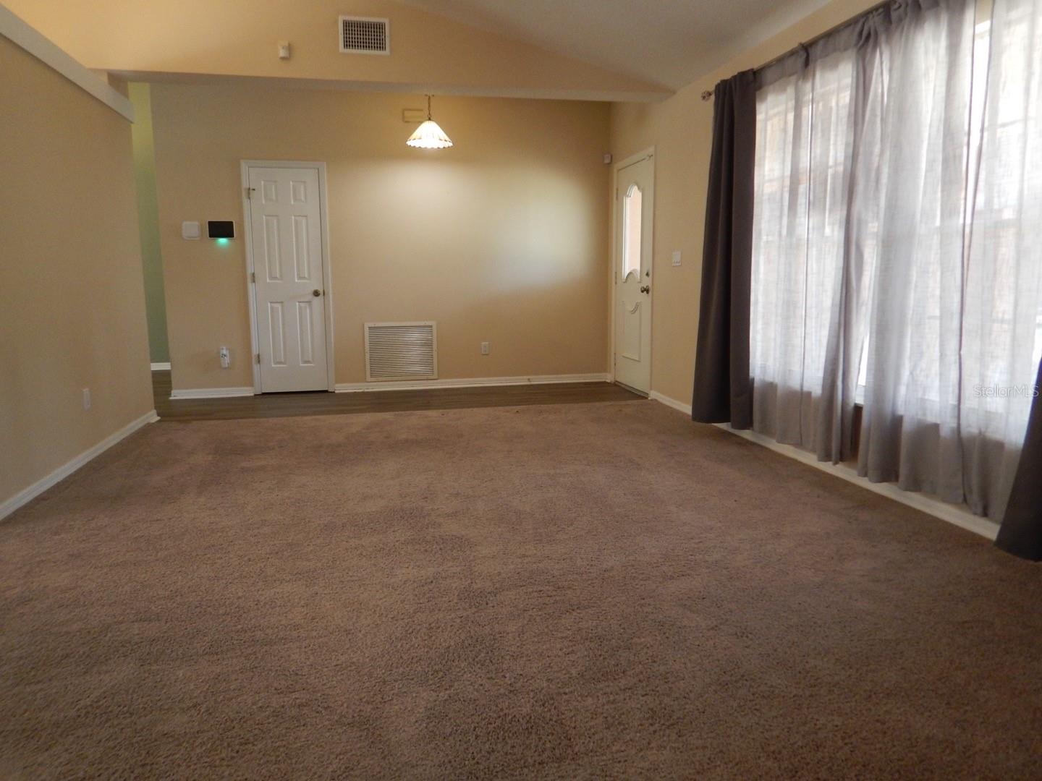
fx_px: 722
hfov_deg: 71.6
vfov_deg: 56.8
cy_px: 390
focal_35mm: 24
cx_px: 521
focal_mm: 4.3
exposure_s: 1/30
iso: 280
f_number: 2.8
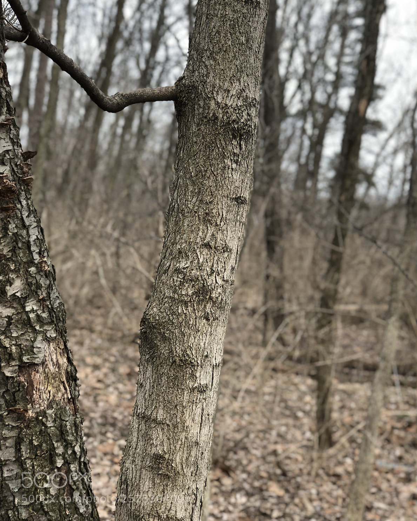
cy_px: 245
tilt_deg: -1.5
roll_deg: -10.8
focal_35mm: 60
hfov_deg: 25.4
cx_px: 210
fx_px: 926
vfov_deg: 31.4
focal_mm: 6.6
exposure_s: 1/120
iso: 25
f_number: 2.8
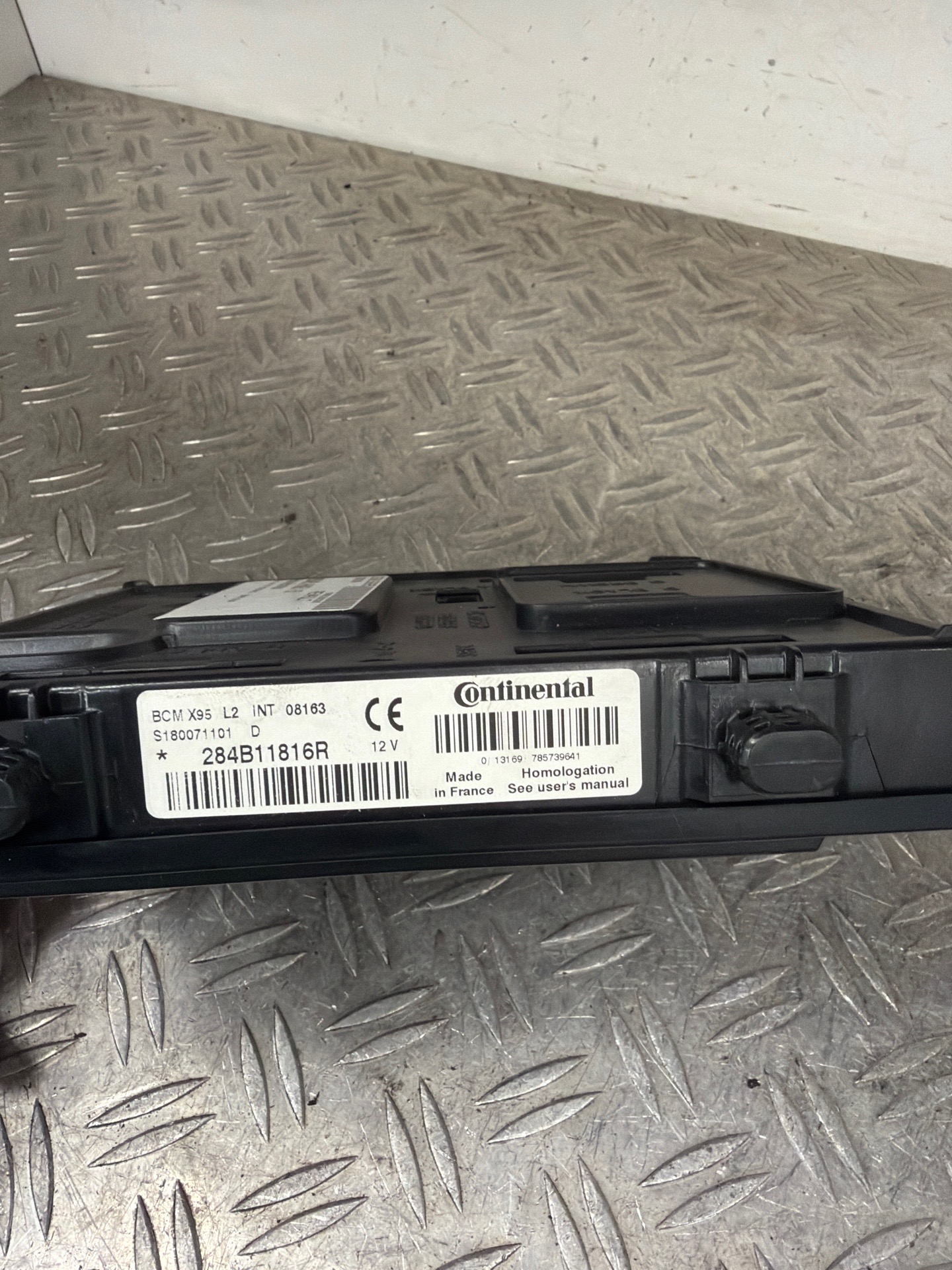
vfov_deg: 69.4
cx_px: 476
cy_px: 635
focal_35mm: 25
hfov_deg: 54.9
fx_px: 917
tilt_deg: -52.2
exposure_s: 1/50
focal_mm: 2.22
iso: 200
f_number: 2.2
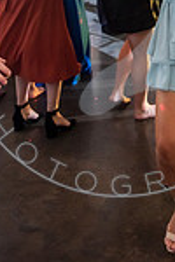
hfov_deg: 18.1
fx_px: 525
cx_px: 200
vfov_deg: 23.9
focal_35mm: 72
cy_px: -98
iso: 1000
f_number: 2.8
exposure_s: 1/125
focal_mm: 24
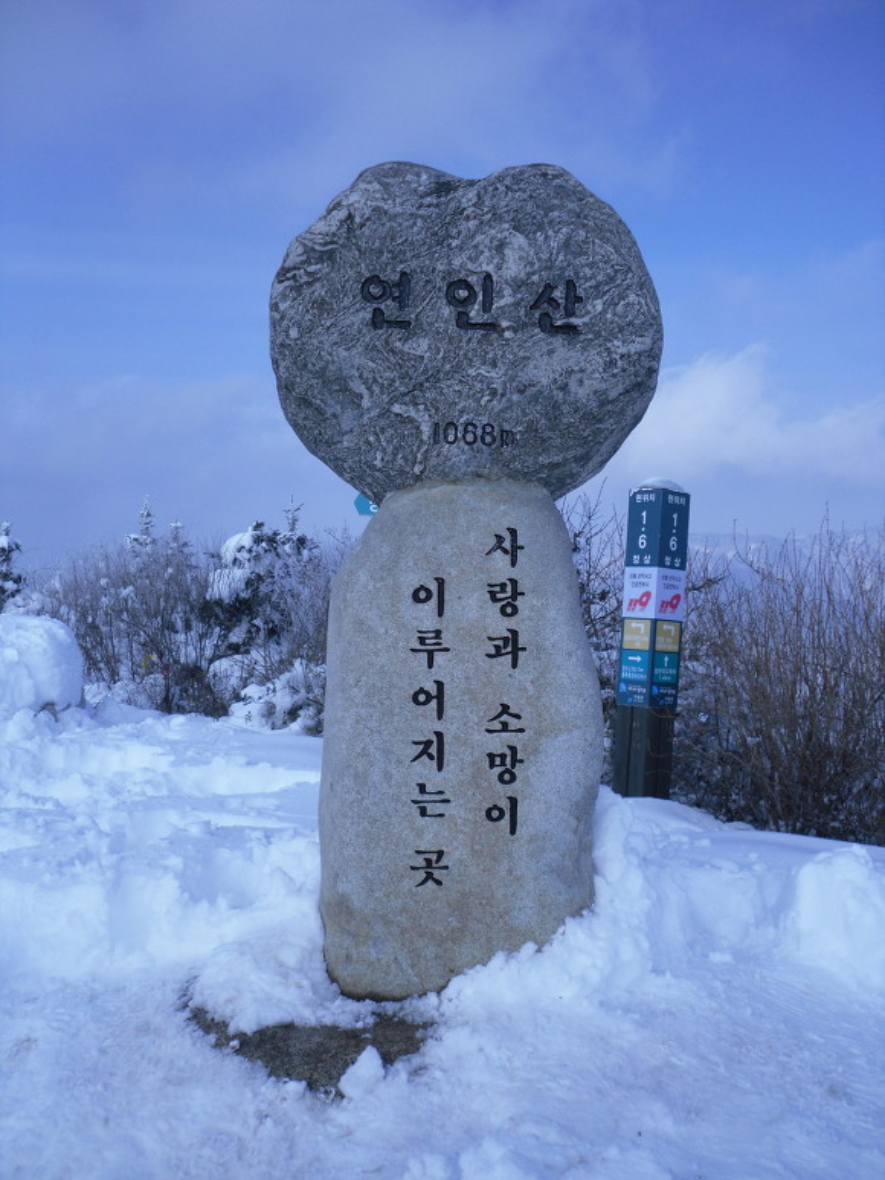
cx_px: 442
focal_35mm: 35
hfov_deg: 40.7
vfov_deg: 52.6
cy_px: 590
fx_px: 1193
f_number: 7.6
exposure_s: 1/224
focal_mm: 6.3
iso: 80
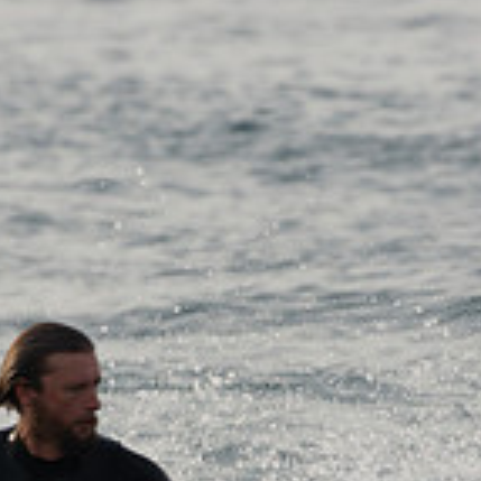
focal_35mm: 1809
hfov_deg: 1.0
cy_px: 597
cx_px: 205
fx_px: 28439
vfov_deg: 1.0
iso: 100
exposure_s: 1/200
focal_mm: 350
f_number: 7.1
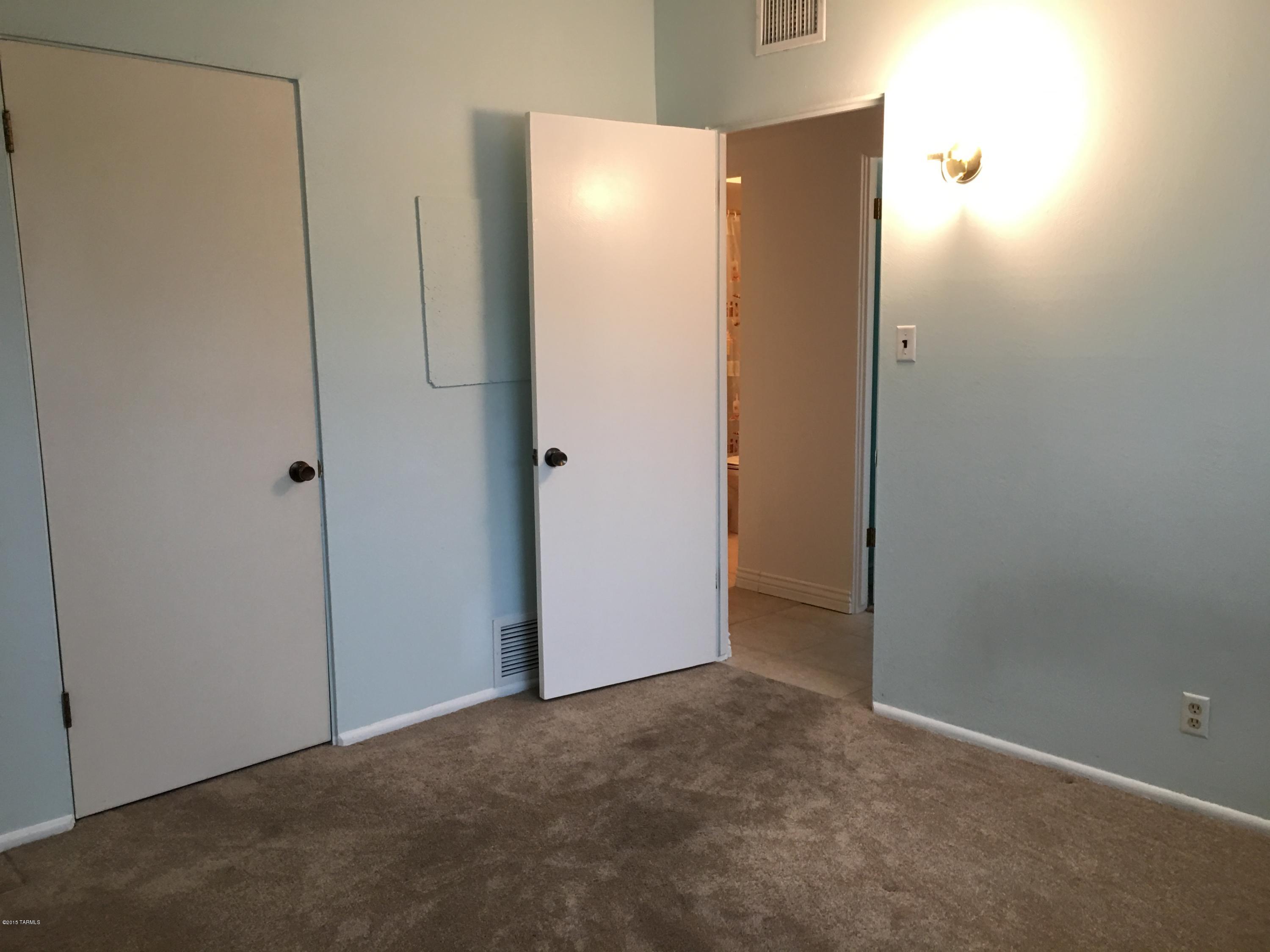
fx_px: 1064
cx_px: 635
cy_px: 476
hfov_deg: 61.7
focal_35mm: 29
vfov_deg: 48.2
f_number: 2.2
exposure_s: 1/15
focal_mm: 4.15
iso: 50
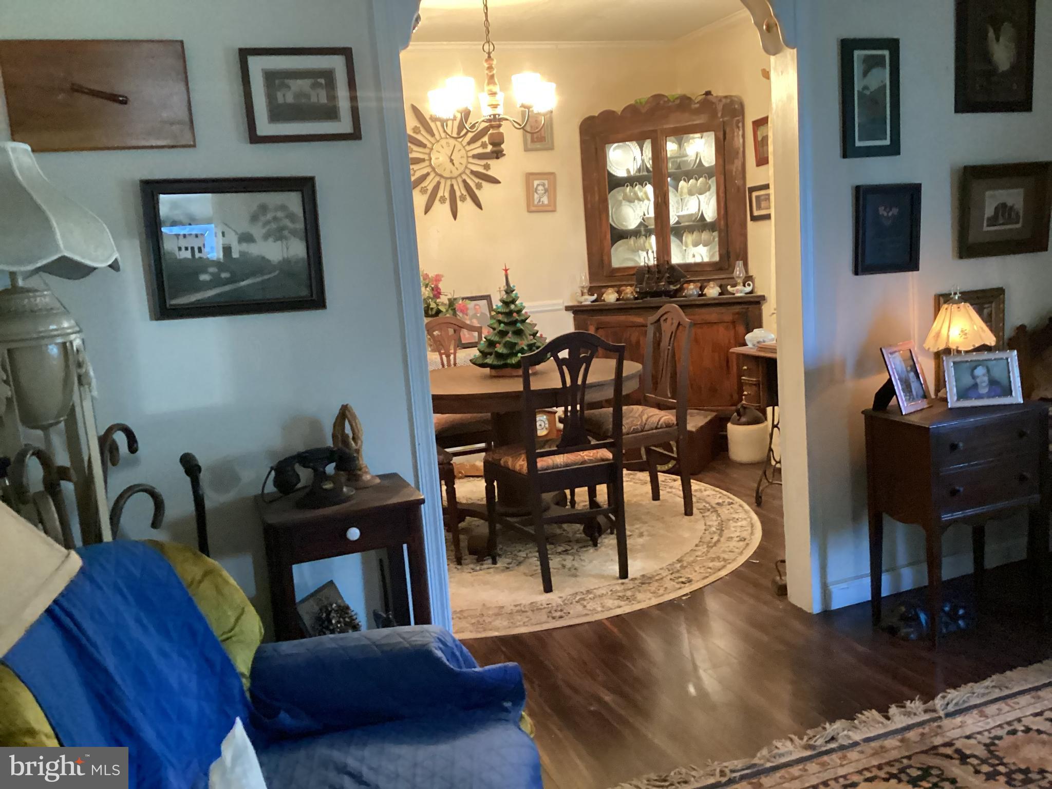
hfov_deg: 58.4
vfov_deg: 45.4
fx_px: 942
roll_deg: +3.1
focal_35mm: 31
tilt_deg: -7.9
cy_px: 394
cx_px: 526
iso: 500
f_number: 2.4
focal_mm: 3.3
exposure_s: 1/30
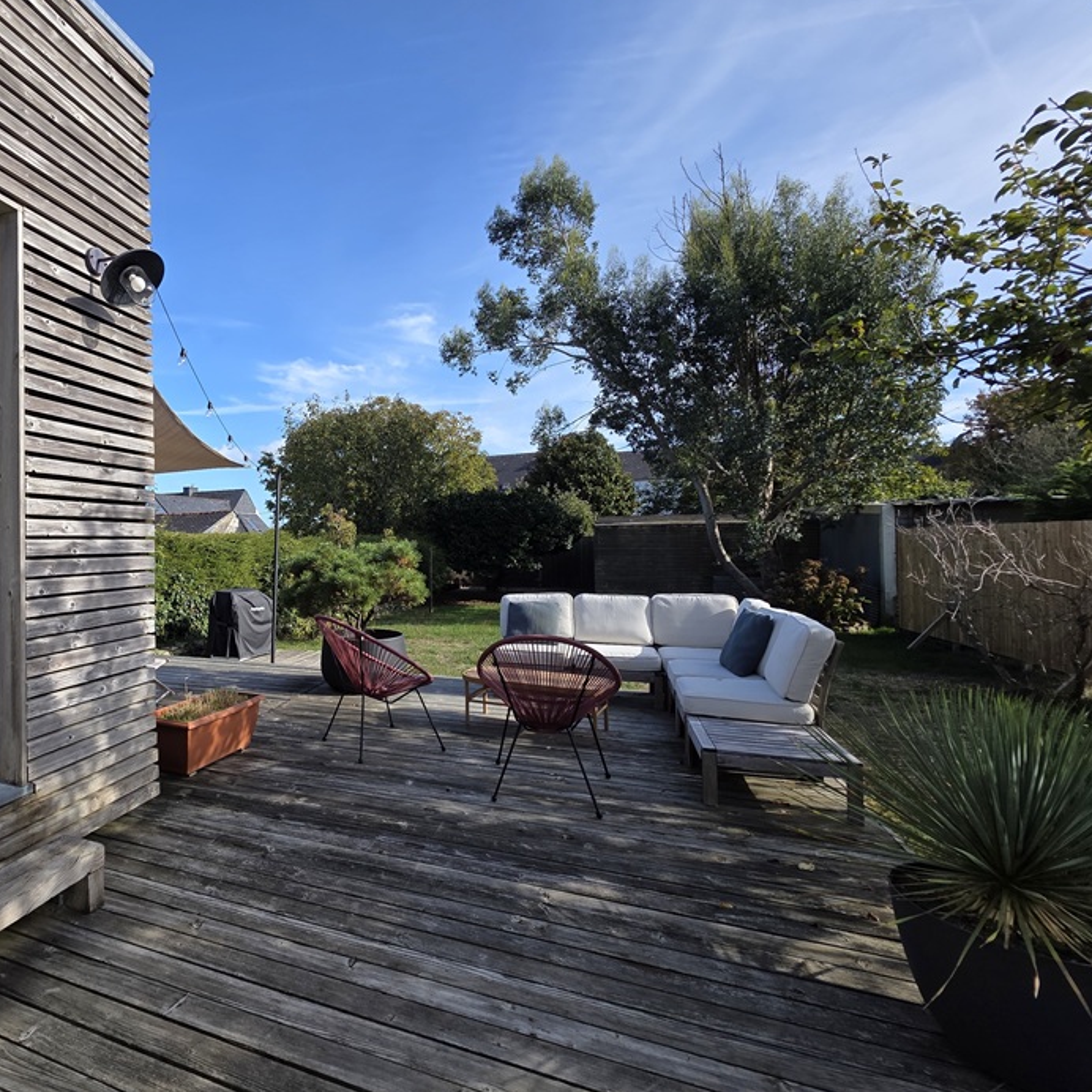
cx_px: 316
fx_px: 607
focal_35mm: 17
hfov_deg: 79.5
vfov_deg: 84.0
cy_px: 533
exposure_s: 1/1108
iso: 40
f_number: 1.9
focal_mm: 2.2
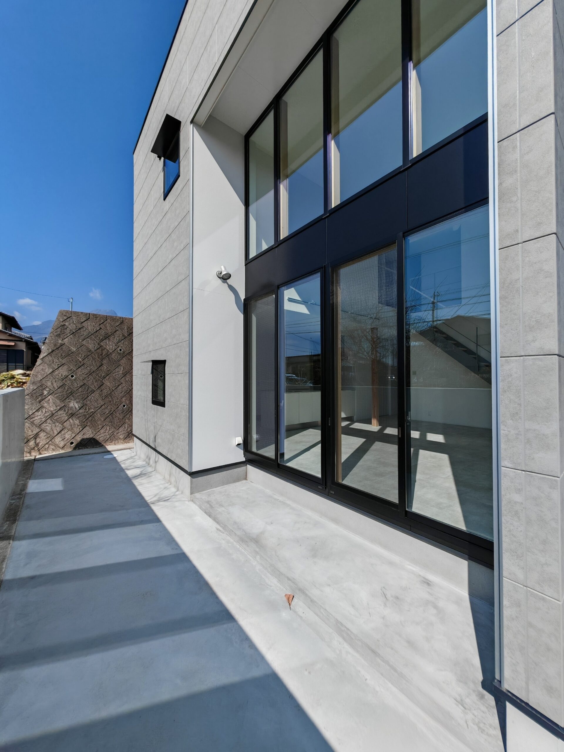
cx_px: 282
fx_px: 282
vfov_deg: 106.2
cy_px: 376
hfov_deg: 89.9
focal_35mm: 13
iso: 50
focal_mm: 1.82
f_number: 2
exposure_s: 1/810
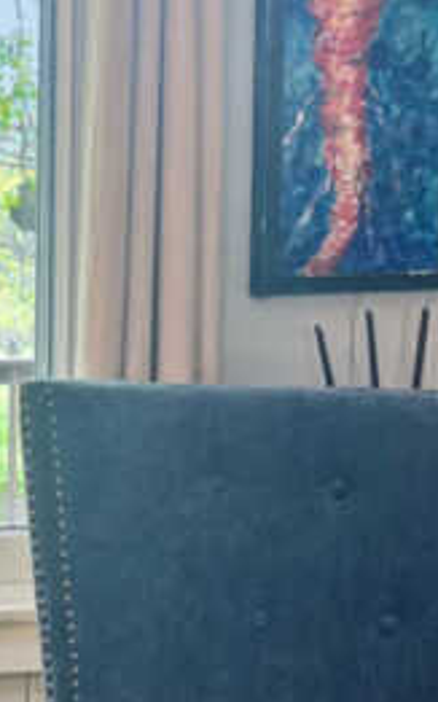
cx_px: 35
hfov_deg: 15.9
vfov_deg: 23.4
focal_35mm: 81
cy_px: 836
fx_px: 1548
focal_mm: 5.7
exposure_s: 1/120
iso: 125
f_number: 1.5
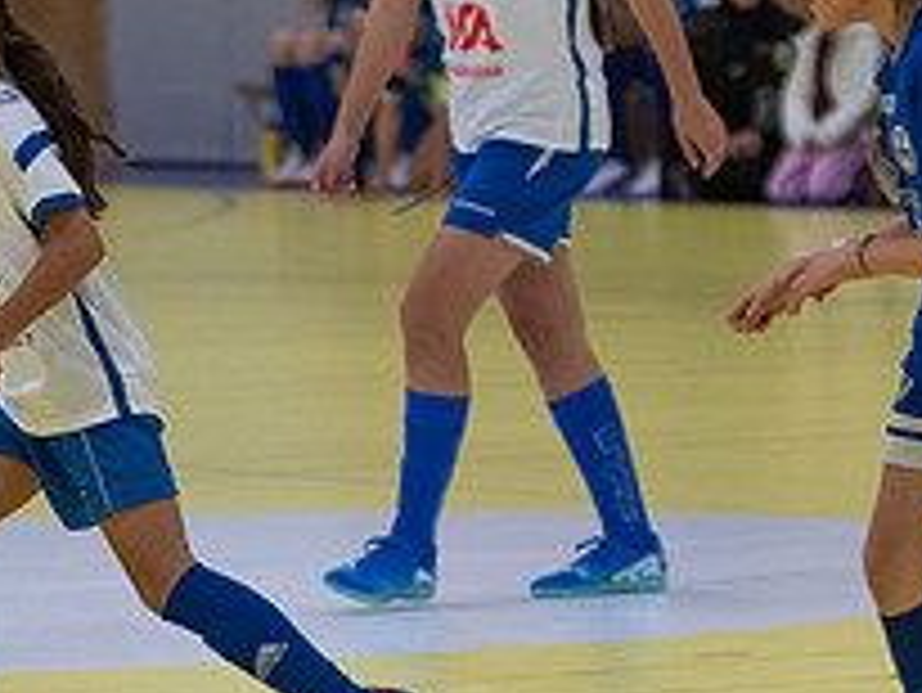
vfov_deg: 3.3
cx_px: 130
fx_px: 12179
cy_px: 470
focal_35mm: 457
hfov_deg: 4.3
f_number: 3.2
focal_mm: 112
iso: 2200
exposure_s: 1/500
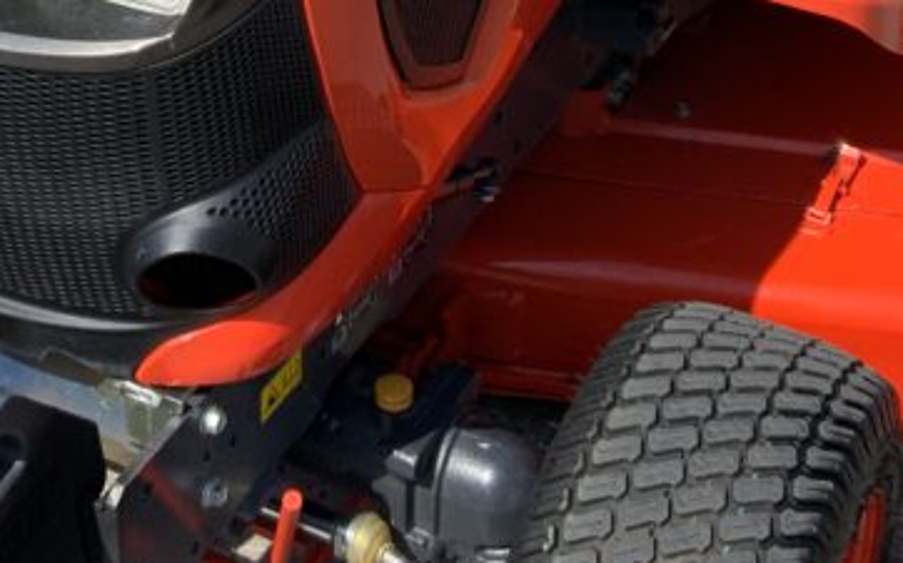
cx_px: 334
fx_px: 2140
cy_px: -239
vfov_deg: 14.2
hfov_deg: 23.8
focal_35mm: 87
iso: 16
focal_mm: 3
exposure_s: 1/1342
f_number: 1.8
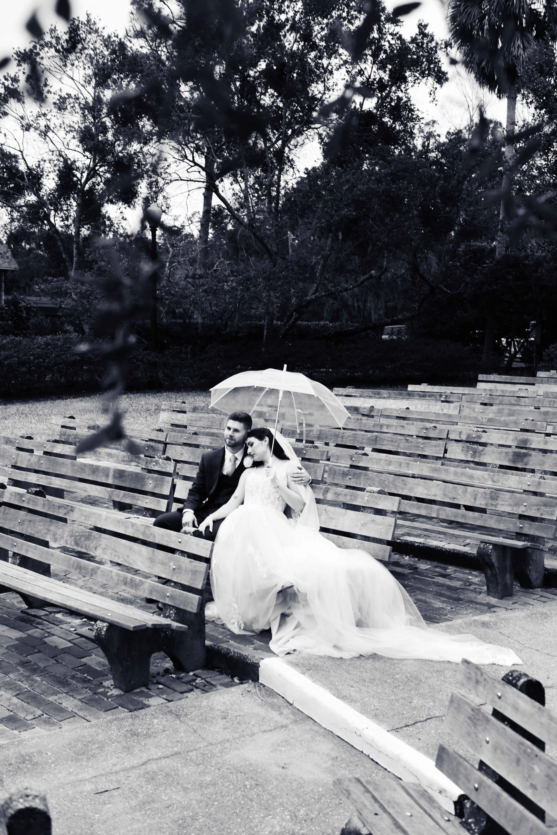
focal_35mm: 42
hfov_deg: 31.9
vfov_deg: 46.4
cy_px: 418
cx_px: 278
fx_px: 975
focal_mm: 42
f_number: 4.5
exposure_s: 1/320
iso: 500
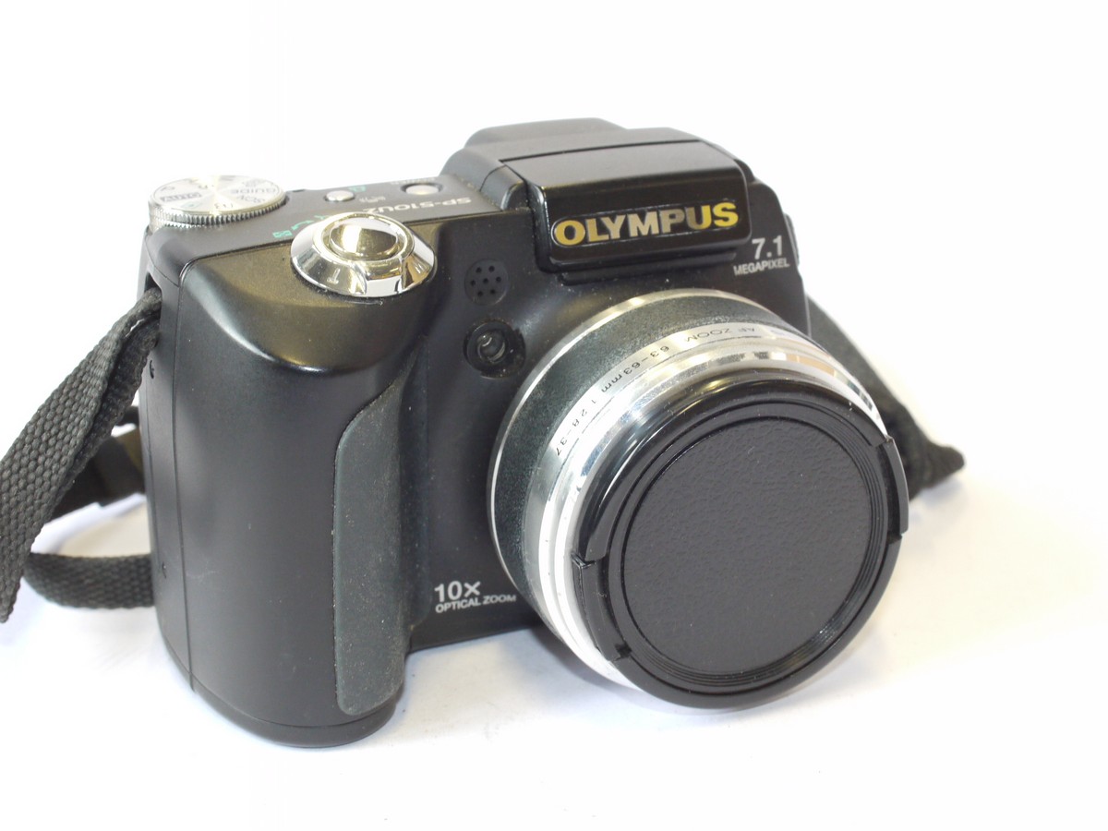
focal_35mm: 60
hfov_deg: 32.2
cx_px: 554
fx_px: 1920
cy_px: 416
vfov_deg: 24.4
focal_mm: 30
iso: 800
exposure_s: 1/40
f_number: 9
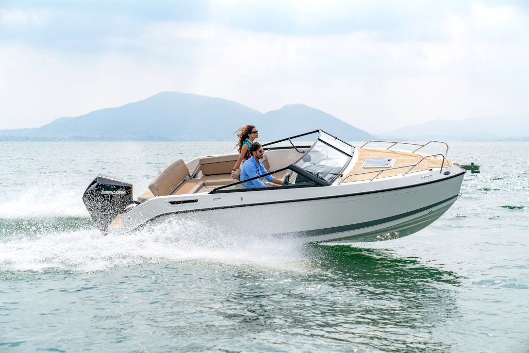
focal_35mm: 62
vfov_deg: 21.9
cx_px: 264
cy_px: 176
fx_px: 911
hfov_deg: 32.4
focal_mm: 62
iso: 125
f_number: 3.5
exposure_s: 1/2000
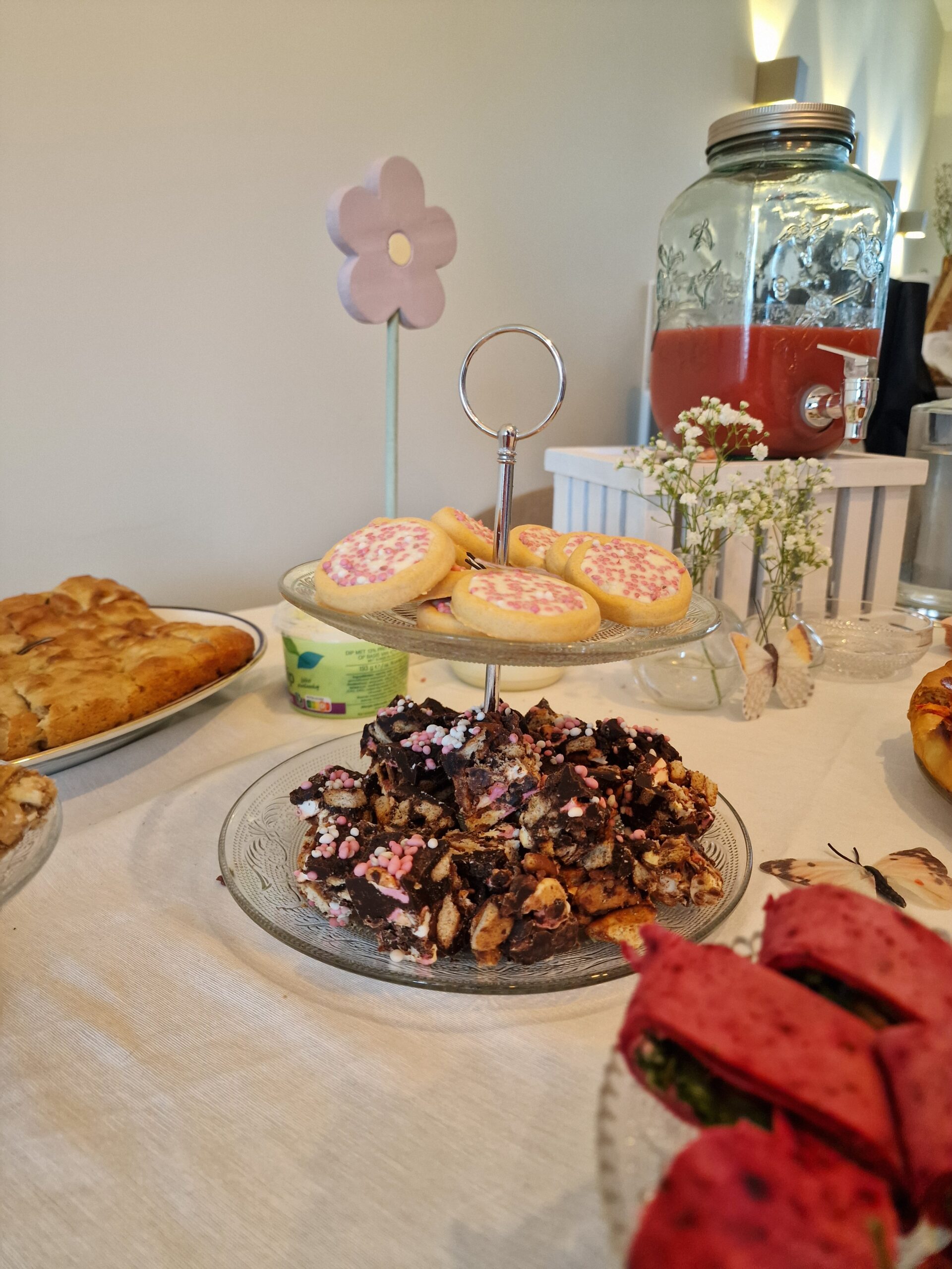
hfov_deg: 58.9
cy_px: 634
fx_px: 843
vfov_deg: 73.9
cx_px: 476
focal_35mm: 23
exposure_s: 1/50
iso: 640
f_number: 1.8
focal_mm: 6.4
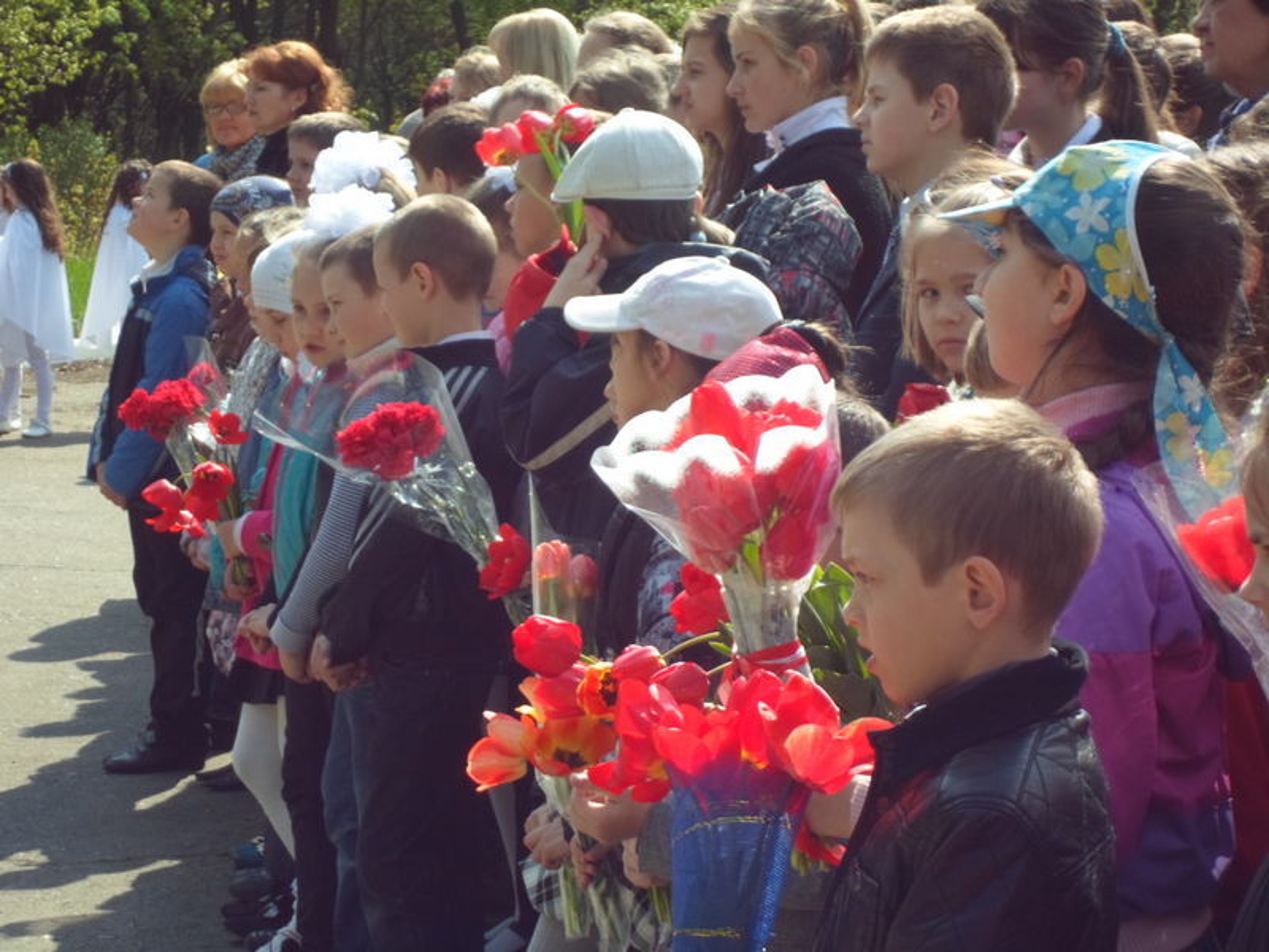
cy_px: 476
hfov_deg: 15.8
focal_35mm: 125
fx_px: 4582
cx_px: 634
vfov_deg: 11.9
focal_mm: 22.5
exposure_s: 1/90
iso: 80
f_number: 6.3
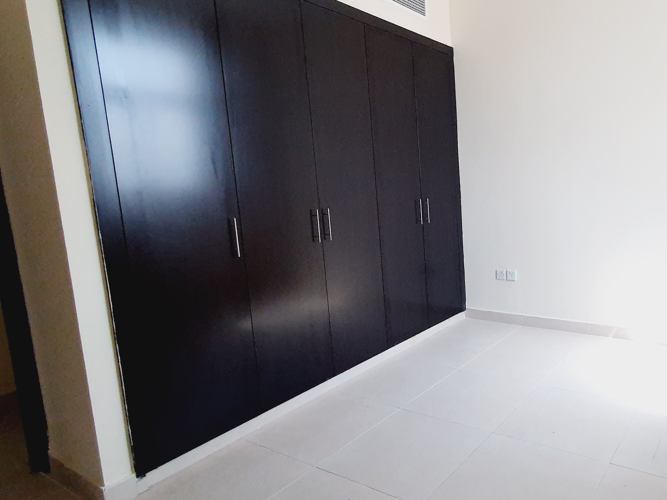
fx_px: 443
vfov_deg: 58.8
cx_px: 486
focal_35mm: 23
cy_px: 233
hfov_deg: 69.8
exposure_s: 1/60
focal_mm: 1.8
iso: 125
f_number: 2.2
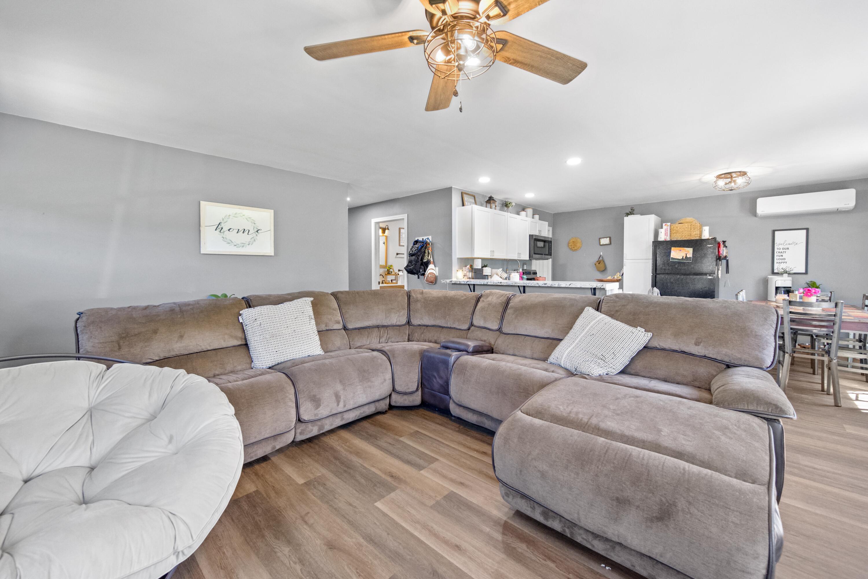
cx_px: 434
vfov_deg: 81.2
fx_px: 338
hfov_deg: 104.3
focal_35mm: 14
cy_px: 290
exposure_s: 1/50
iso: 2200
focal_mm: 14
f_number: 4.5
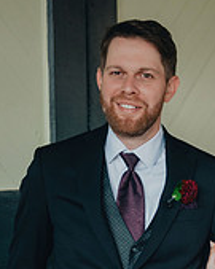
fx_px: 1035
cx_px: 233
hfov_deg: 11.7
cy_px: 207
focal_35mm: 130
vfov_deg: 14.7
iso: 400
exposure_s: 1/250
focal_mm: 52
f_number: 2.8
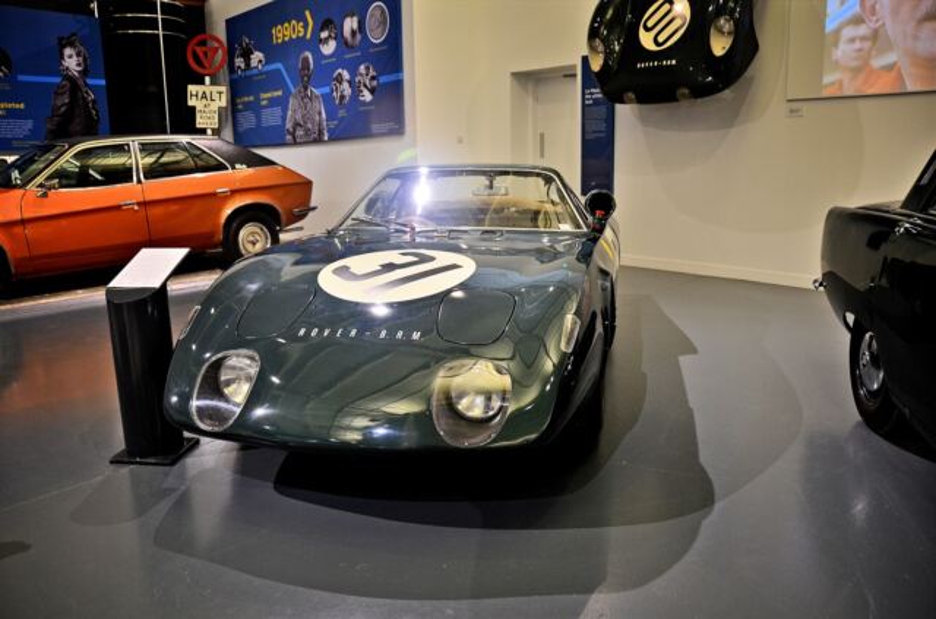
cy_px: 310
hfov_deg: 67.5
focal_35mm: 27
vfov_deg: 47.7
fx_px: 700
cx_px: 468
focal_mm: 18
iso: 400
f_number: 3.5
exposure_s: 1/40
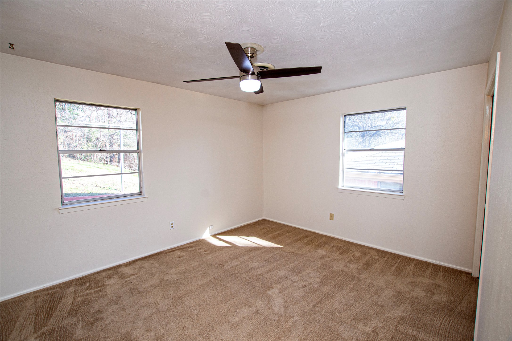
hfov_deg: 100.4
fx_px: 213
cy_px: 170
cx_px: 256
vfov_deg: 77.3
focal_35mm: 15
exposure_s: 1/125
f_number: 5.6
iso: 200
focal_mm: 10
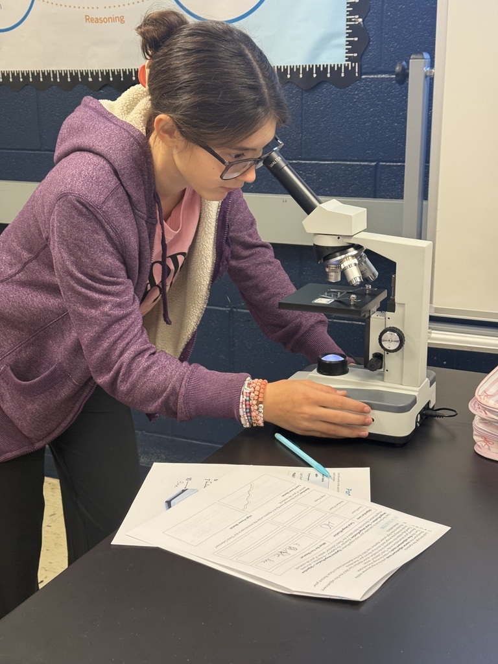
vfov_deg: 39.7
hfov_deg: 30.3
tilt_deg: -14.3
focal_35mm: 48
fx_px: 921
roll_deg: -0.9
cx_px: 249
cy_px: 332
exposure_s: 1/60
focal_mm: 6.76
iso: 100
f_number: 1.78
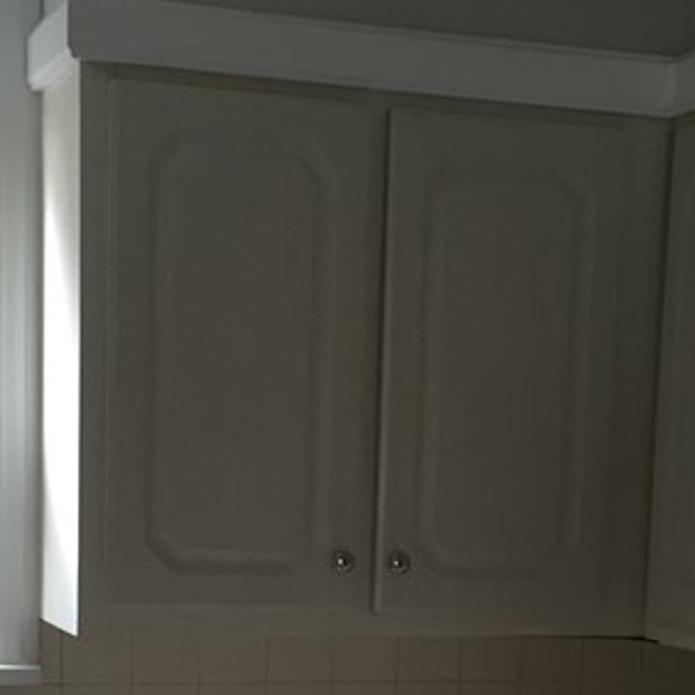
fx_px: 1976
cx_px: 384
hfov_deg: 19.9
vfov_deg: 19.0
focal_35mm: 87
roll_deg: -2.2
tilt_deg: -11.3
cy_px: 801
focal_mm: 4.15
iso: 80
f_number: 2.2
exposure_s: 1/30
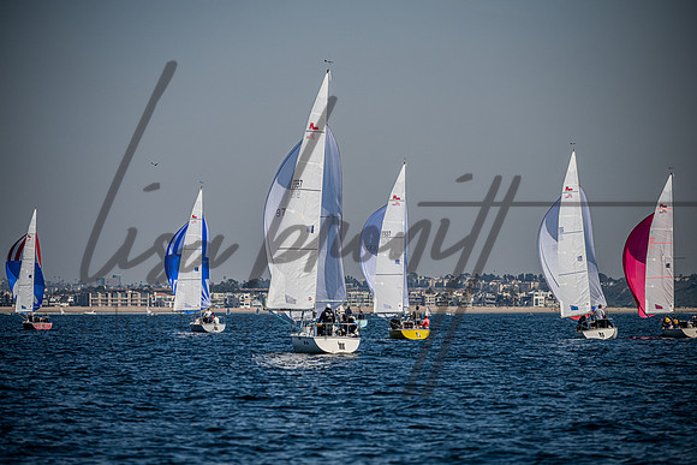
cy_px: 232
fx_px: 4260
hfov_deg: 9.4
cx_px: 348
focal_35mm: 220
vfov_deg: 6.2
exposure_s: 1/8000
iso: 400
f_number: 5
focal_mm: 220
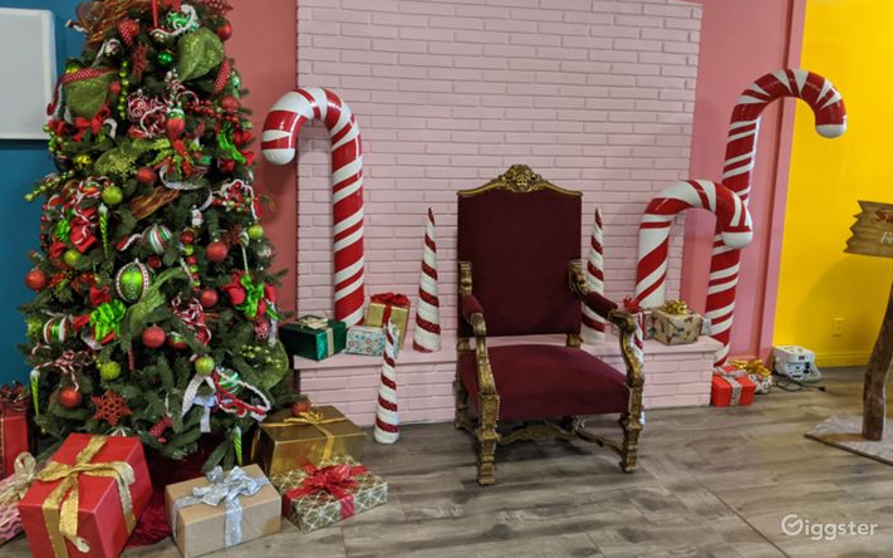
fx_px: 706
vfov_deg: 42.9
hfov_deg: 64.6
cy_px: 220
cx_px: 445
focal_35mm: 29
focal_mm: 4.44
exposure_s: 1/59.9
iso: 568
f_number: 1.8
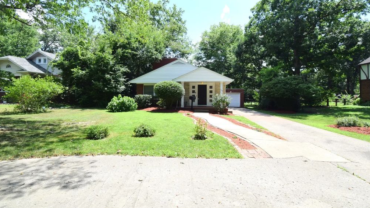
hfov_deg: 99.4
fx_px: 157
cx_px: 184
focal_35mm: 16
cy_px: 91
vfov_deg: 66.9
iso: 200
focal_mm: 10
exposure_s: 1/320
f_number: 8
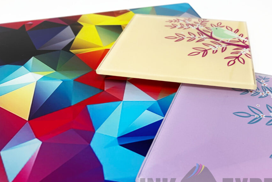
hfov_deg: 23.6
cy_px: 101
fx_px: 650
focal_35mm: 86
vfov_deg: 15.9
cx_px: 161
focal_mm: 48
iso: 400
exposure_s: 1/20
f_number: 6.3
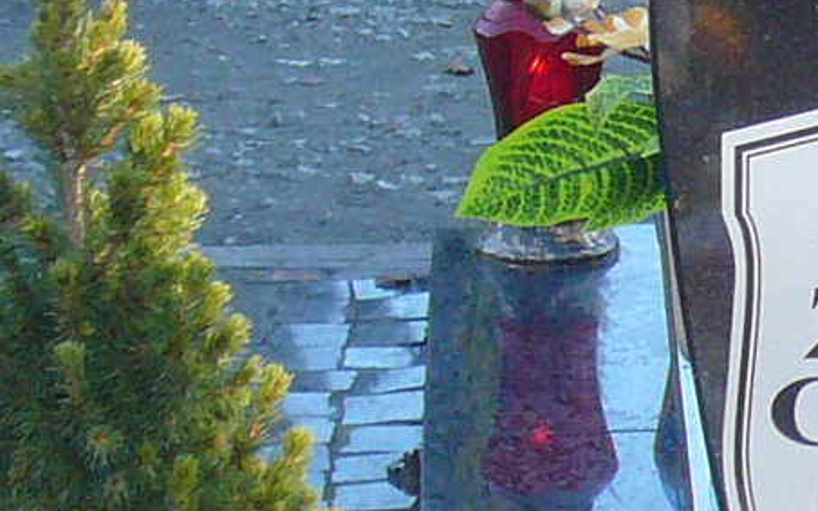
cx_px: 1083
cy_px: -67
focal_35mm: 277
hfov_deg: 7.5
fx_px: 6174
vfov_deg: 4.7
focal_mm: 8.1
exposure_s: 1/80
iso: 100
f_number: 3.6
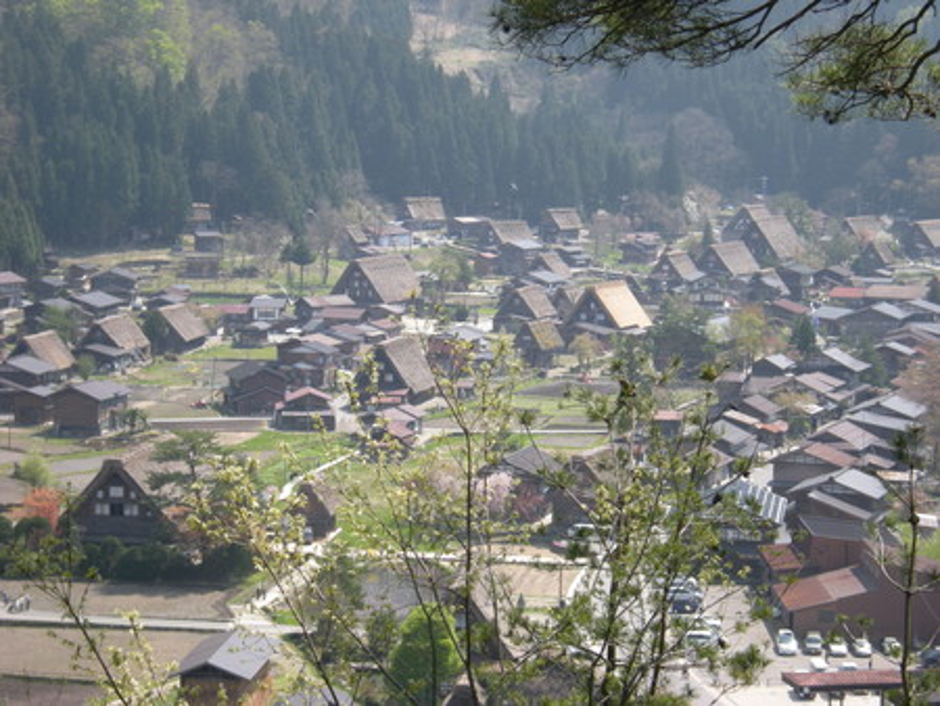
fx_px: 2771
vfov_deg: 14.5
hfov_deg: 19.3
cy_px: 353
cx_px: 470
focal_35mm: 102
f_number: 5.6
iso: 64
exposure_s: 1/143
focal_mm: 17
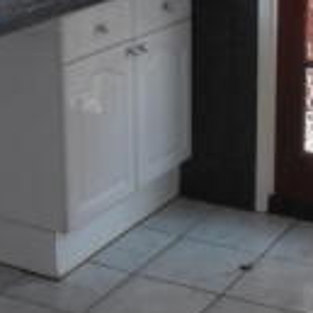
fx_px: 982
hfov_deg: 18.1
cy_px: 23
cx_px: 176
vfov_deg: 17.8
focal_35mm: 96
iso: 125
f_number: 3
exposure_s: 1/30
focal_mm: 4.2
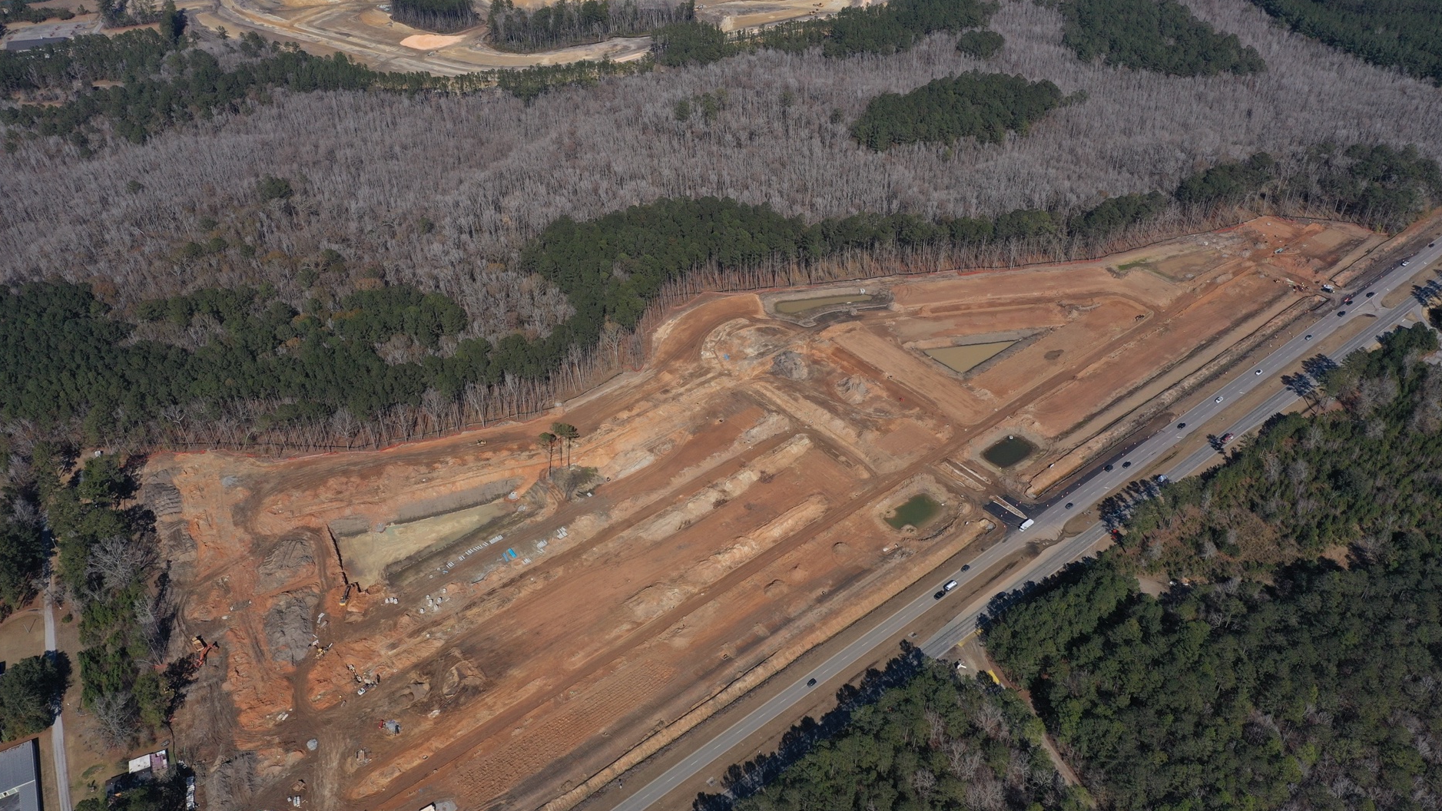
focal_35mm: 30
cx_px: 727
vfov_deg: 38.9
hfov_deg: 64.3
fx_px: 1147
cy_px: 448
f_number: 6.3
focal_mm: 10.26
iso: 100
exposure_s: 1/800
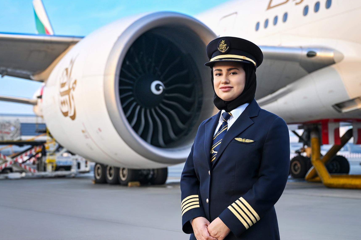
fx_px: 551
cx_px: 161
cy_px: 117
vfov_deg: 24.6
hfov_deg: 36.2
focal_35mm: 55
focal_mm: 43
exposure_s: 1/400
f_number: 3.5
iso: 250
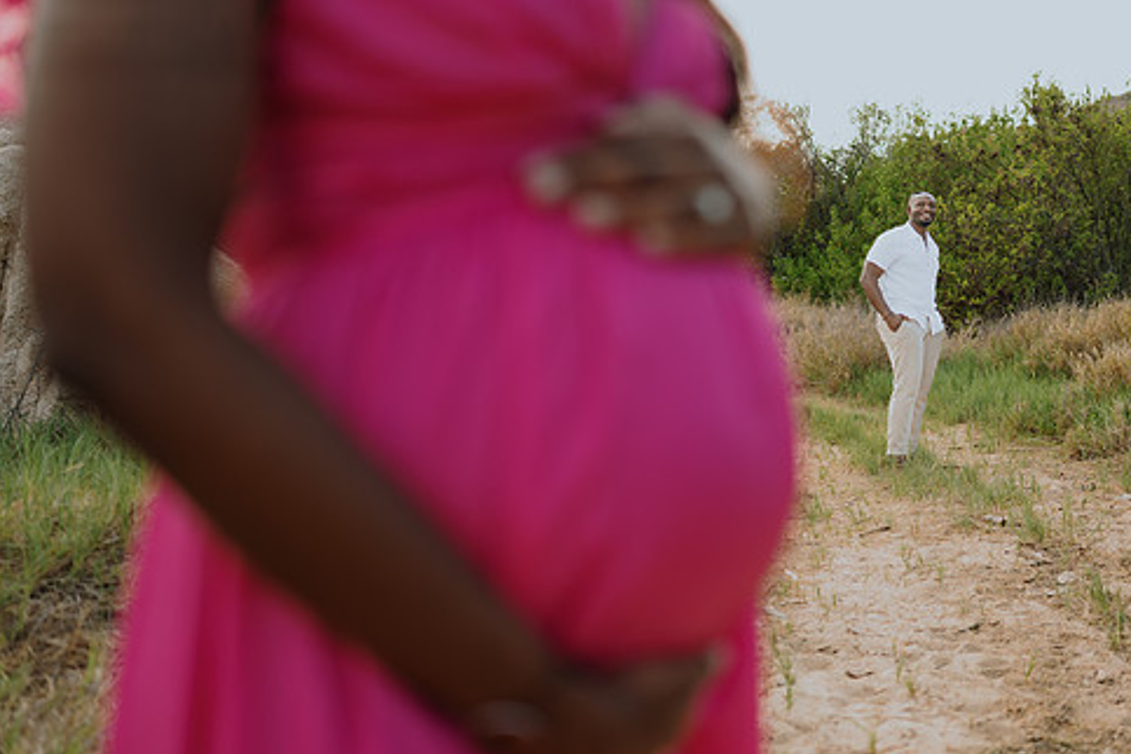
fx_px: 1319
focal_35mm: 42
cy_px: 406
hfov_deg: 46.3
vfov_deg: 31.9
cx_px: 632
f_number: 1.8
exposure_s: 1/500
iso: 50
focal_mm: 35
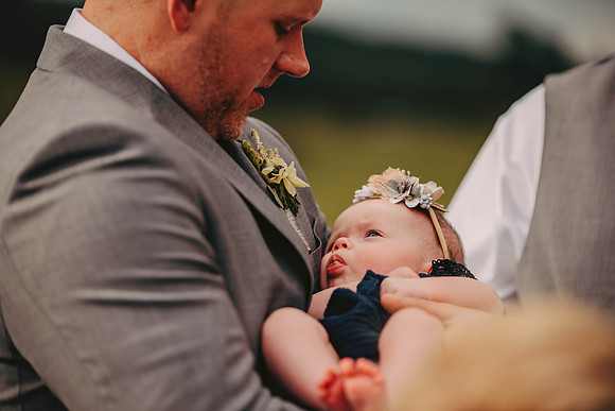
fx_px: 2905
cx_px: 308
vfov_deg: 8.1
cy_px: 206
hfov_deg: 12.1
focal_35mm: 170
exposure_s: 1/2000
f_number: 2.8
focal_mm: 170
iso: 200
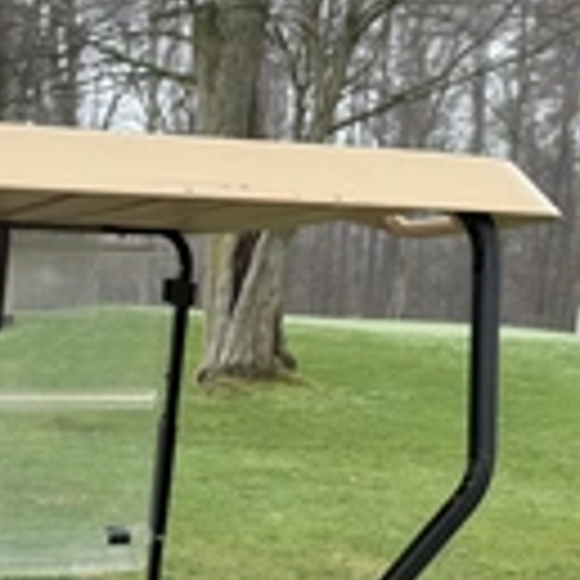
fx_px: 1251
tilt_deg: +0.5
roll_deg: -0.6
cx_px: 148
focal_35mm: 66
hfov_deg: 25.8
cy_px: 499
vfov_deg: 25.4
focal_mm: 6.76
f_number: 1.78
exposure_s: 1/708
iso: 80
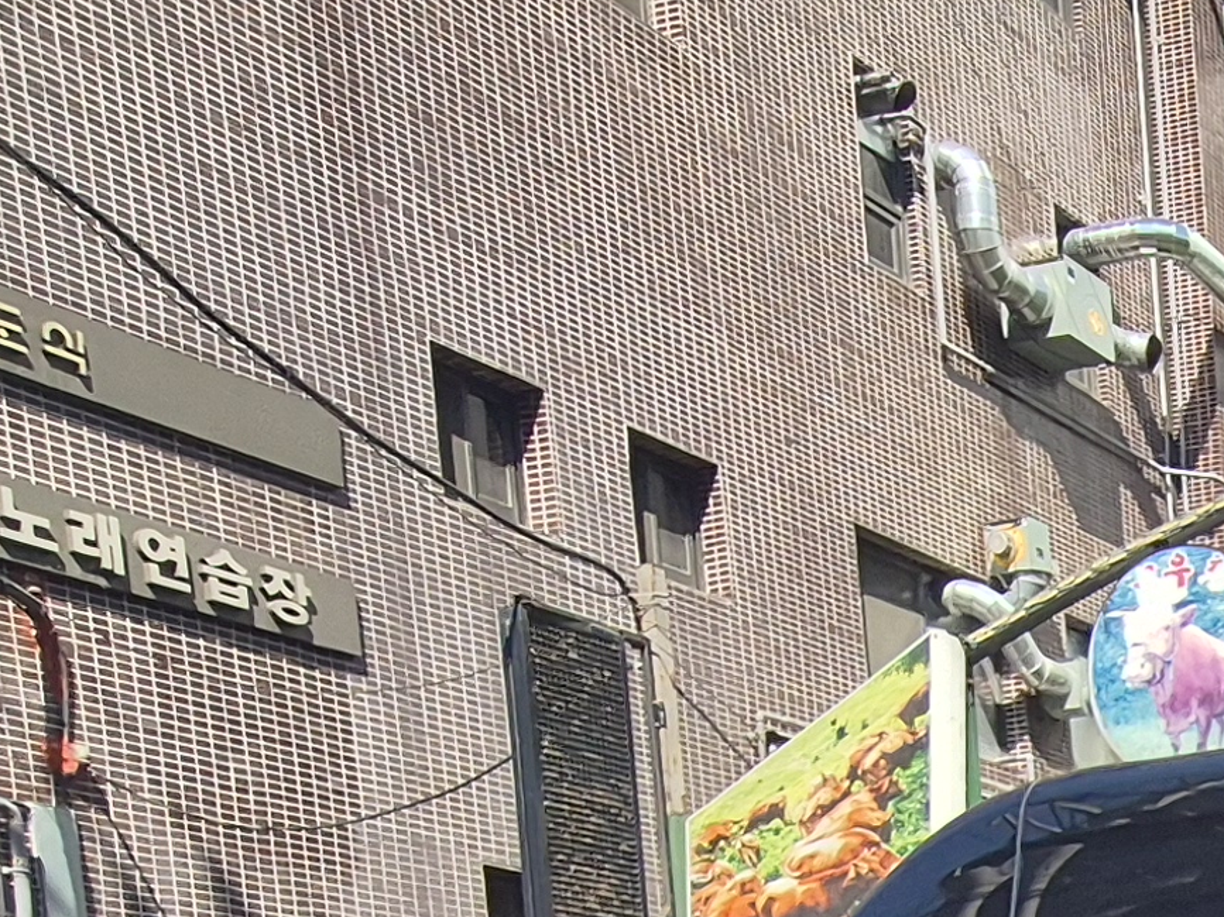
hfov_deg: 25.7
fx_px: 2121
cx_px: 1742
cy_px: 1601
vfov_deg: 19.2
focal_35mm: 60
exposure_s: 1/1264
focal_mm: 2.2
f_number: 2.2
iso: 50
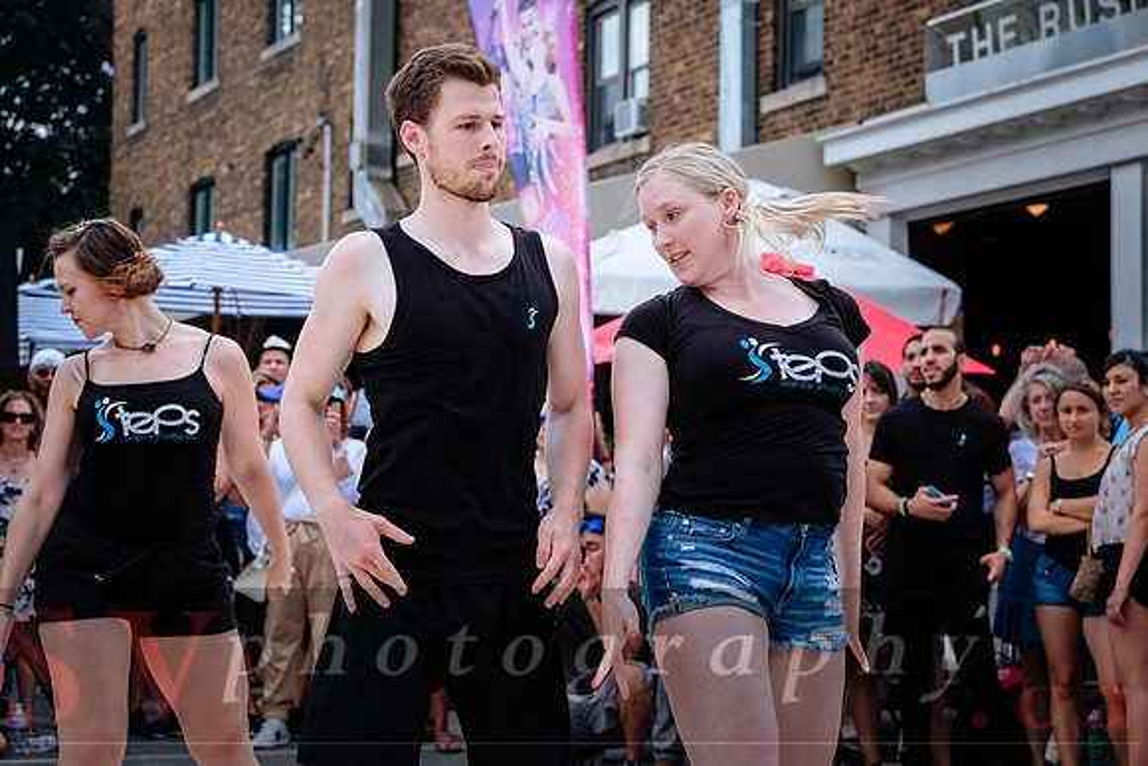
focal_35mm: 75
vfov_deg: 18.2
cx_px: 574
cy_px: 383
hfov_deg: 27.0
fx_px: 2392
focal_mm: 50
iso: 200
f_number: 4
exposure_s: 1/500
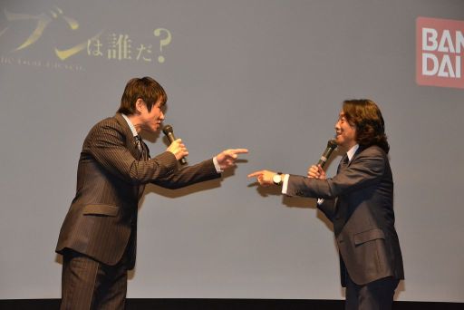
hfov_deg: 20.9
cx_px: 232
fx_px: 1257
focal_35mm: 98
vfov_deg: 14.1
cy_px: 155
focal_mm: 65
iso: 3200
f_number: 5
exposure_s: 1/60
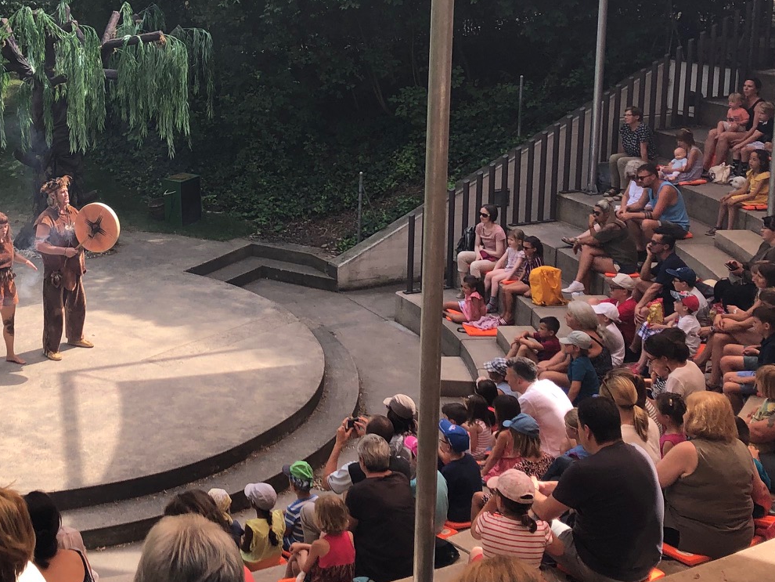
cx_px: 170
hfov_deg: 32.9
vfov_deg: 25.3
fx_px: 1276
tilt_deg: -9.1
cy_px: 139
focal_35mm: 57
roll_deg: +0.5
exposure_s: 1/676
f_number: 1.8
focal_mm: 3.99
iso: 20
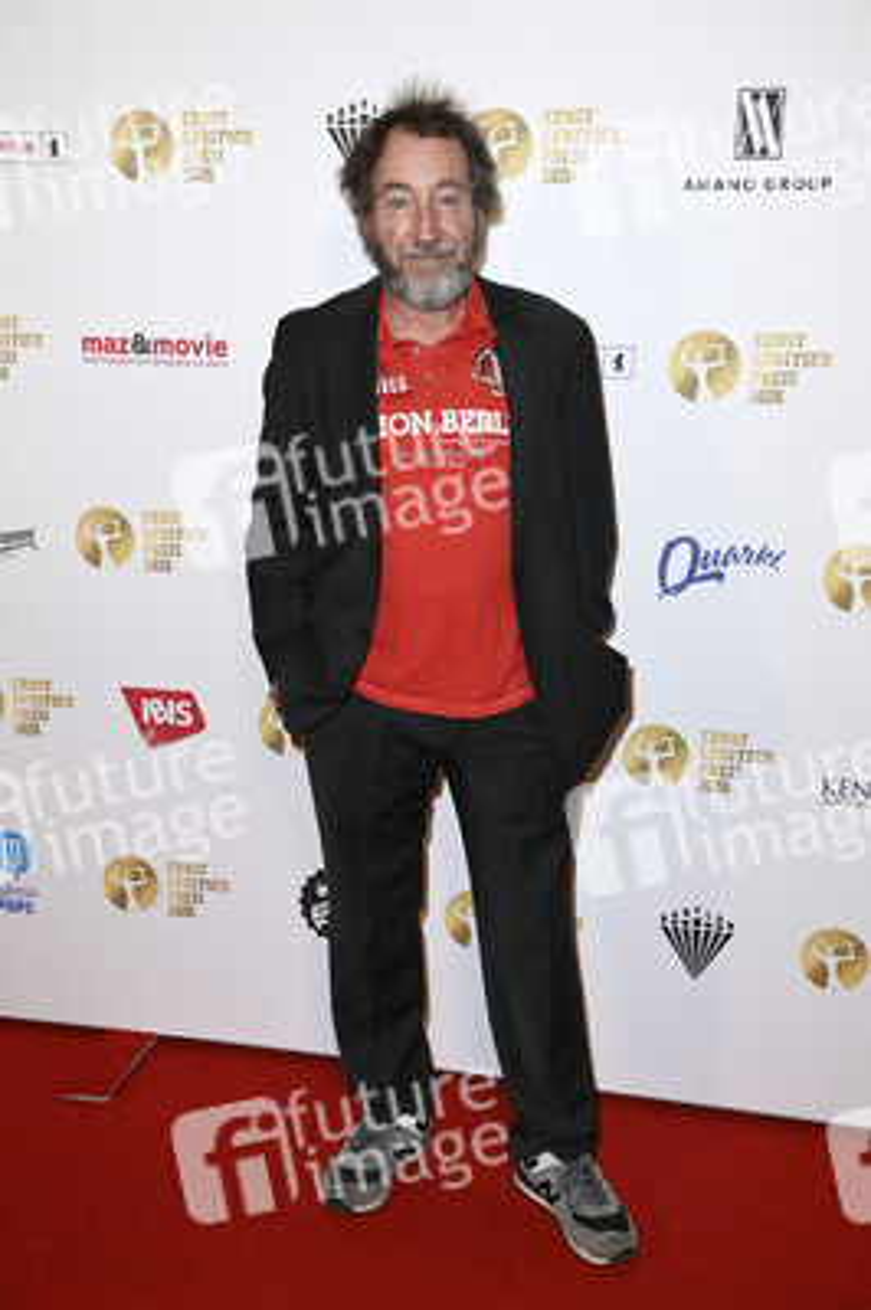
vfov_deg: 48.5
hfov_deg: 33.3
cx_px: 436
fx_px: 1454
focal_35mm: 40
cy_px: 655
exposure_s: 1/200
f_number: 5.6
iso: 640
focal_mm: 40
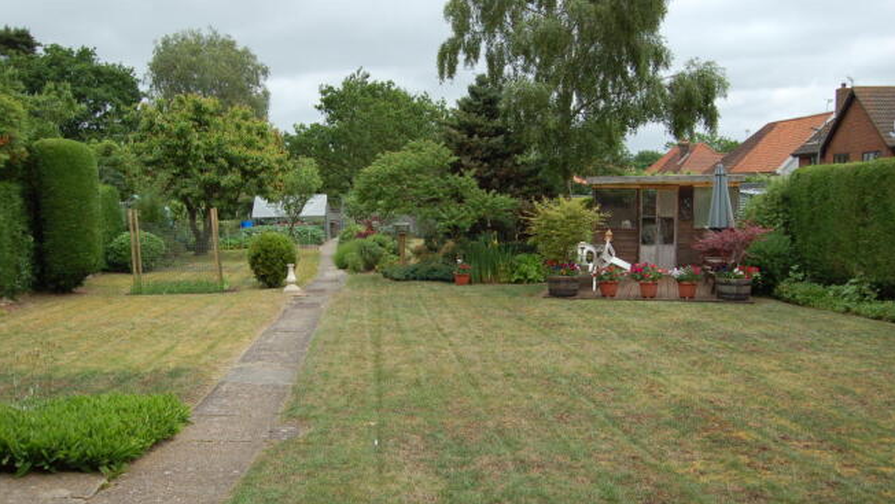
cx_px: 449
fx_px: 1424
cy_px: 255
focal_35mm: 60
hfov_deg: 34.9
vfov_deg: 20.1
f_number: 7.1
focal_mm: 38
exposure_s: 1/200
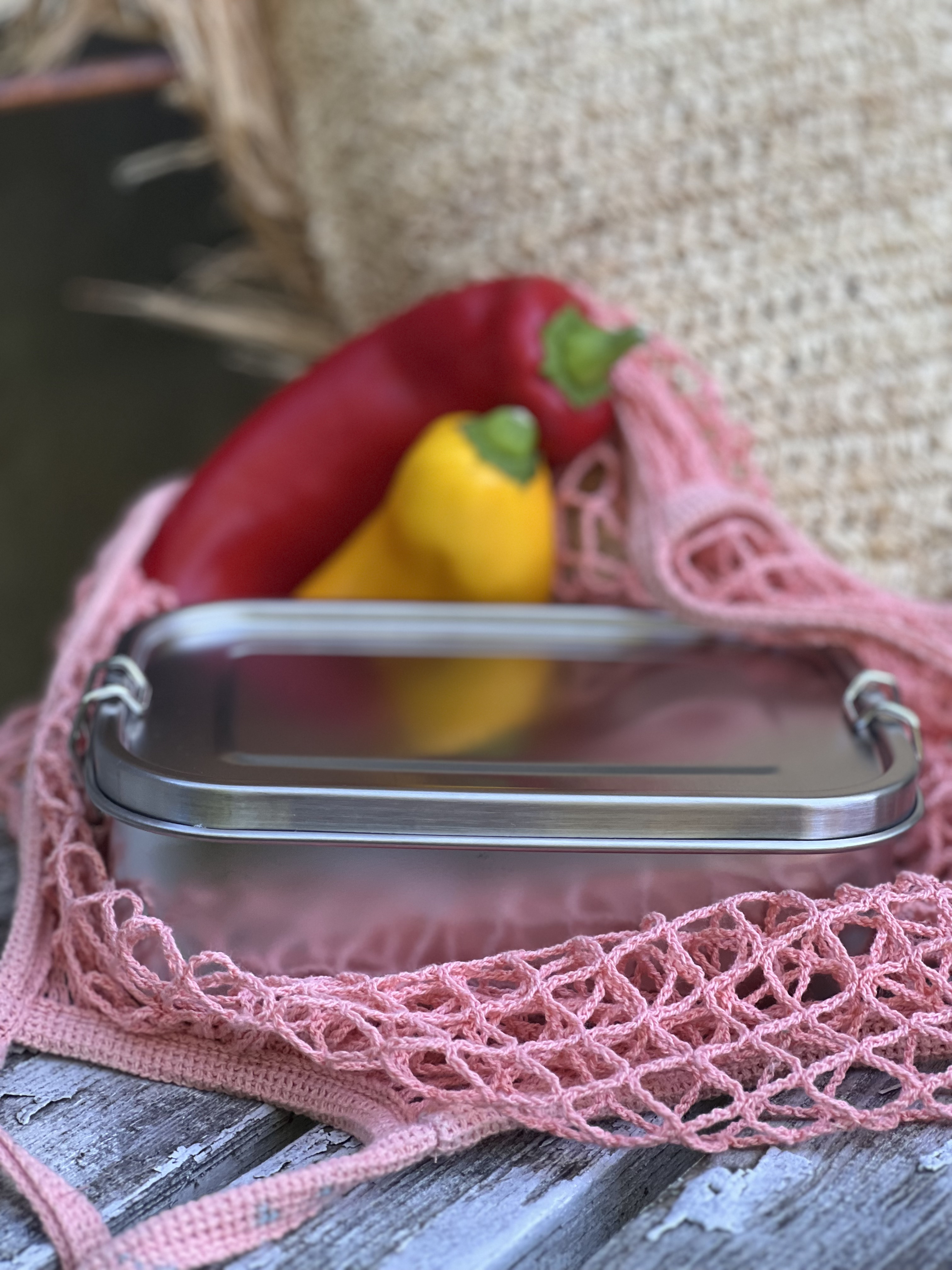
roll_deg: -5.0
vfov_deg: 25.3
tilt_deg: -19.2
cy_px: 635
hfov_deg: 19.1
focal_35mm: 77
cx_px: 476
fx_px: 2824
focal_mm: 9
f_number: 2.8
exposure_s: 1/121
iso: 100
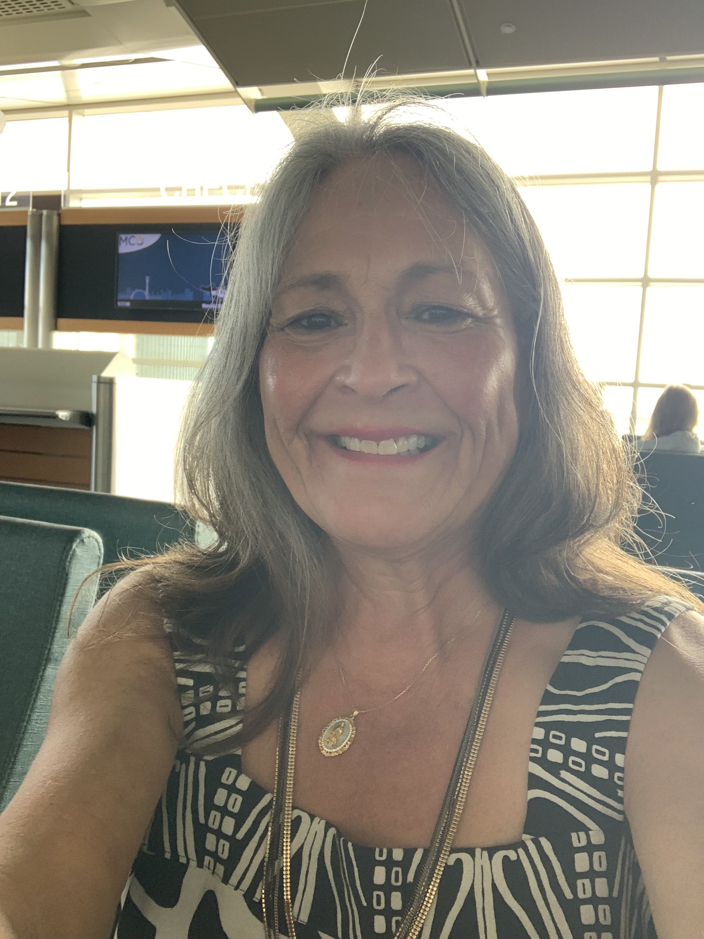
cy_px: 470
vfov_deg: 56.8
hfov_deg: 44.2
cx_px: 352
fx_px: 868
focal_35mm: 32
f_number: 2.2
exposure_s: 1/74
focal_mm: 2.87
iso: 64
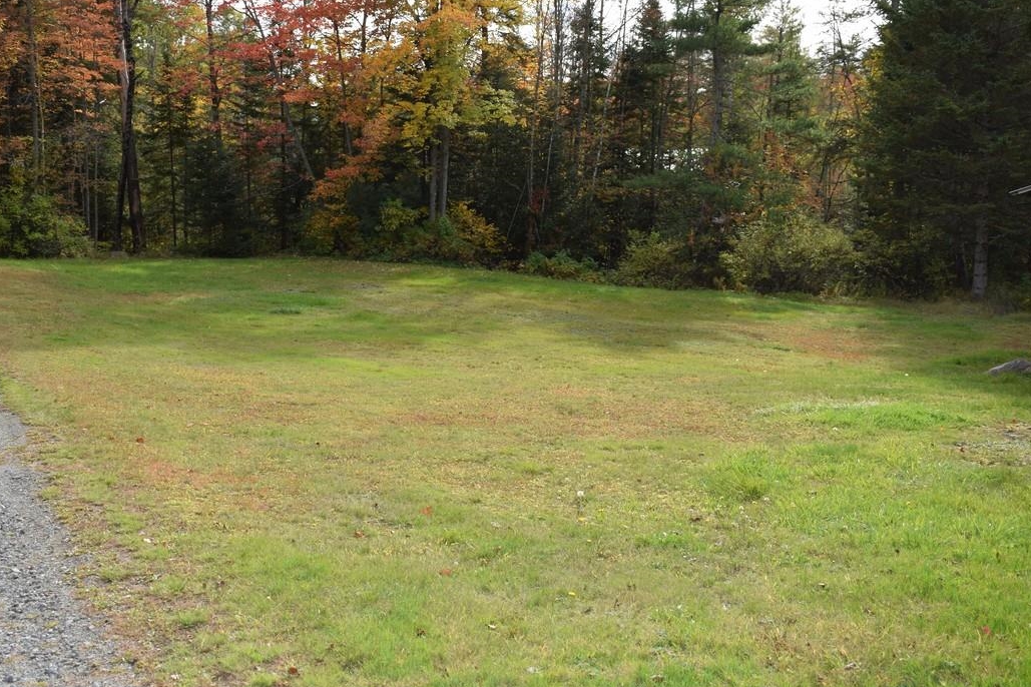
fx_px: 1203
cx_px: 467
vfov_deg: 31.9
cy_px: 297
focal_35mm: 42
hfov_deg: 46.3
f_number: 6.3
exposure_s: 1/160
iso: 100
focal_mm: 24
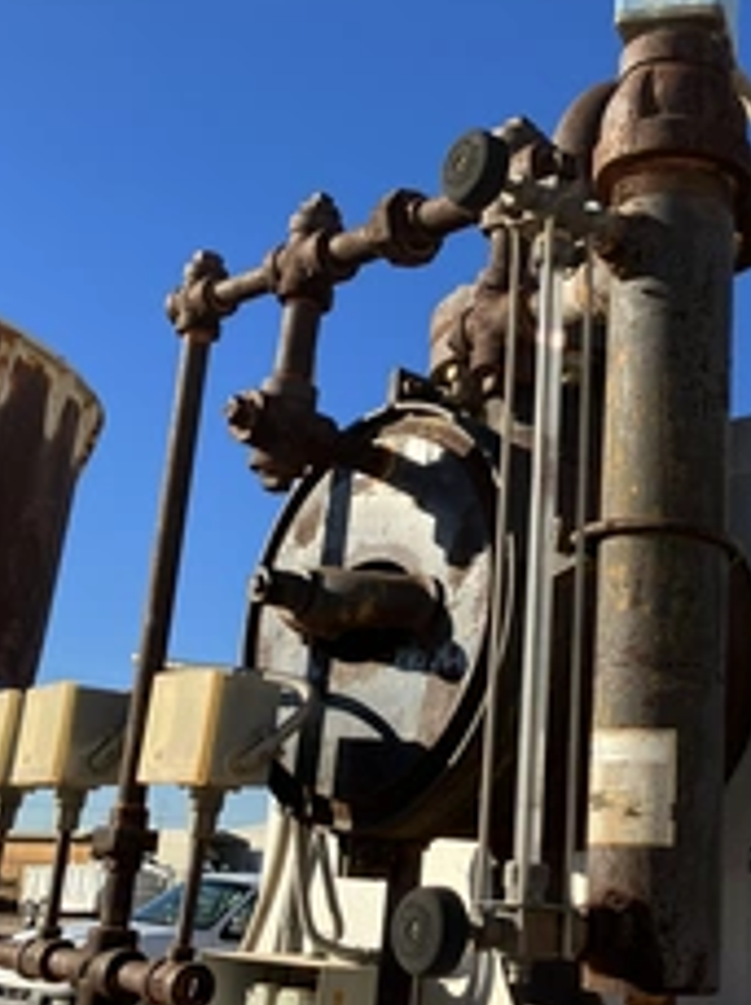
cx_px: 597
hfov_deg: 29.0
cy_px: 566
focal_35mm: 49
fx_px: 1421
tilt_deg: +15.0
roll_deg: -1.8
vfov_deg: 38.9
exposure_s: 1/1245
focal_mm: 3.99
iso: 32
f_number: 1.8
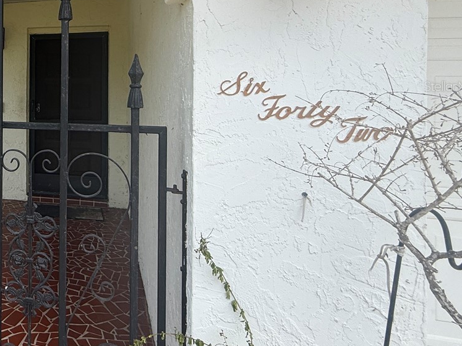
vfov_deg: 45.2
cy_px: 86
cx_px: -12
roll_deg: -0.6
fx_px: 400
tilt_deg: +2.5
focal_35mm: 30
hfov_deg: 48.1
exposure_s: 1/779
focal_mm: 2.22
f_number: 2.2
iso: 50
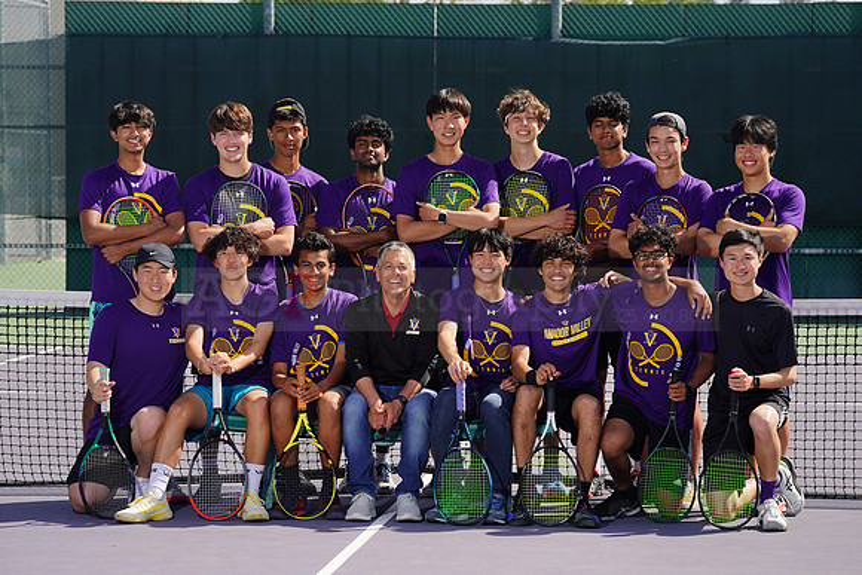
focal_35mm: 150
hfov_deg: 13.7
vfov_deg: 9.2
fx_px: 3592
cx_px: 431
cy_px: 288
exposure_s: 1/250
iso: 100
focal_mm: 150
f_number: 9
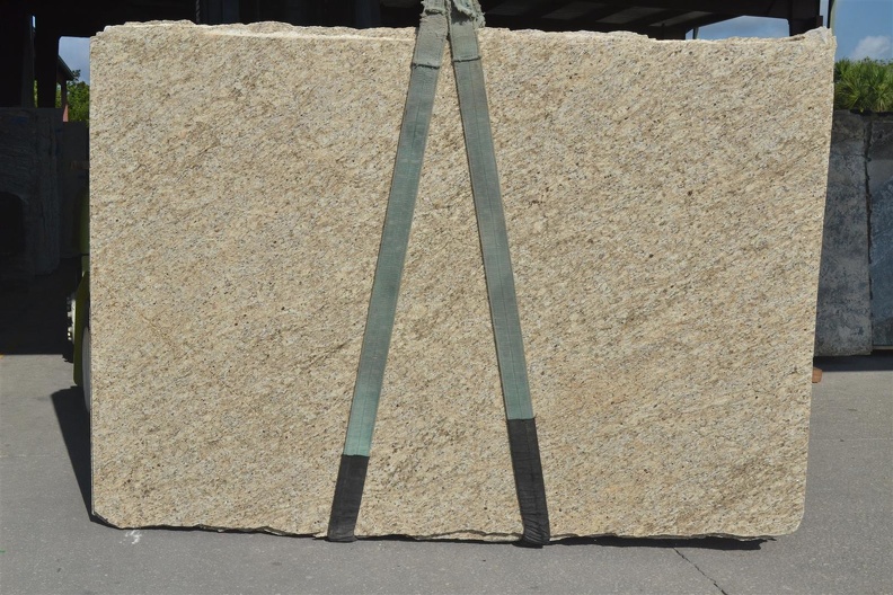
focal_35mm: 48
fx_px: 1191
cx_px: 446
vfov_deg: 28.1
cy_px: 298
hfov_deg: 41.1
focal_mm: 32
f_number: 13
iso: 800
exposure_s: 1/1000
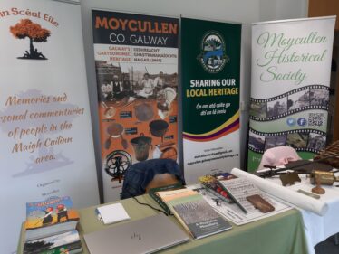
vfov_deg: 51.4
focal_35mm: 27
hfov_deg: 65.3
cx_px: 170
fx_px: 265
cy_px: 127
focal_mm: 3.93
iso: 64
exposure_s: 1/50
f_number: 1.7
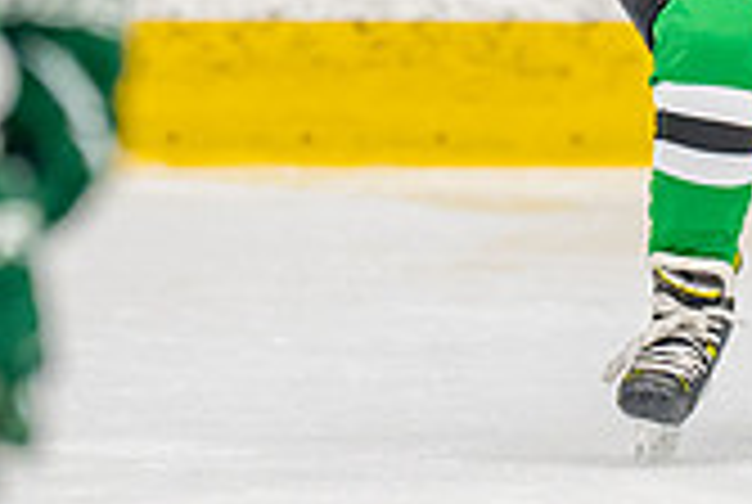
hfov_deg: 2.4
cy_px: -31
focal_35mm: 867
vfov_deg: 1.6
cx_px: 489
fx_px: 18143
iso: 1000
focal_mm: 170
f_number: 2.8
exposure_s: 1/1250
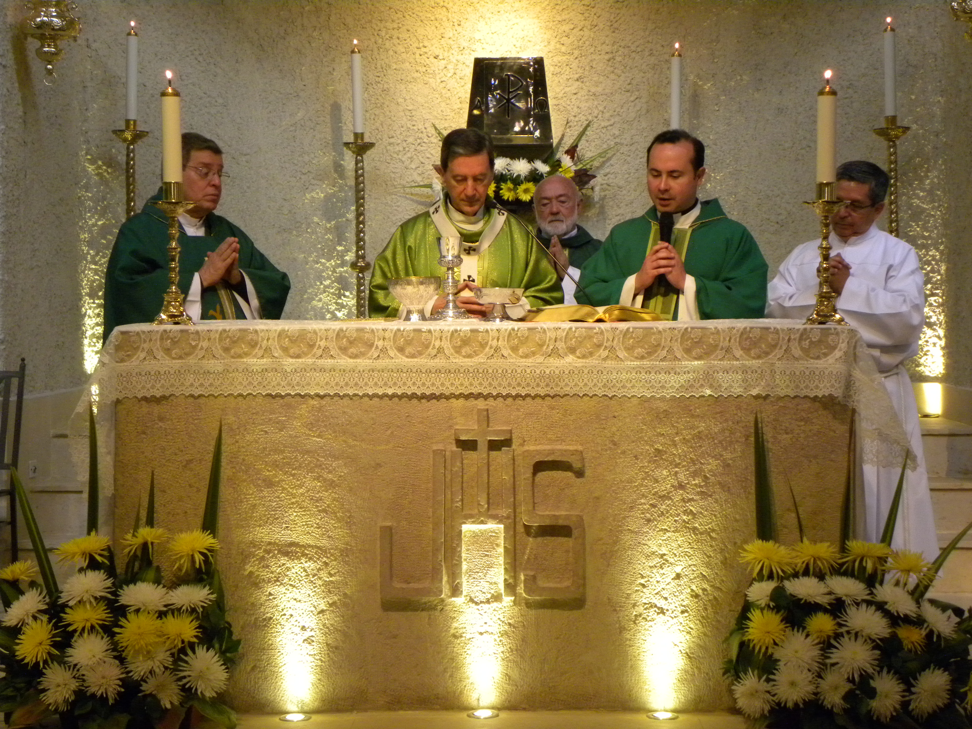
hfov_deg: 26.0
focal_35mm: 75
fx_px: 2106
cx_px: 486
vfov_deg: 19.6
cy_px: 364
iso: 400
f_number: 4
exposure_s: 1/50.6
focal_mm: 13.4
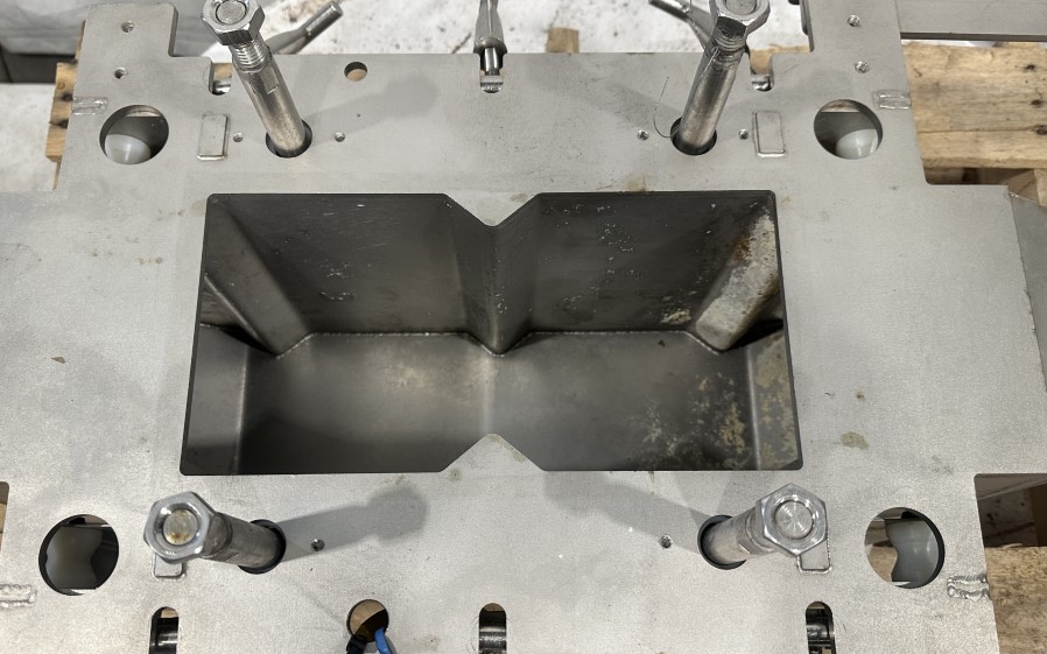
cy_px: 366
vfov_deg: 43.1
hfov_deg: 64.6
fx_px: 827
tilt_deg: -74.0
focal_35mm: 29
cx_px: 513
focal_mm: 6.86
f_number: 1.78
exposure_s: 1/120
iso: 160
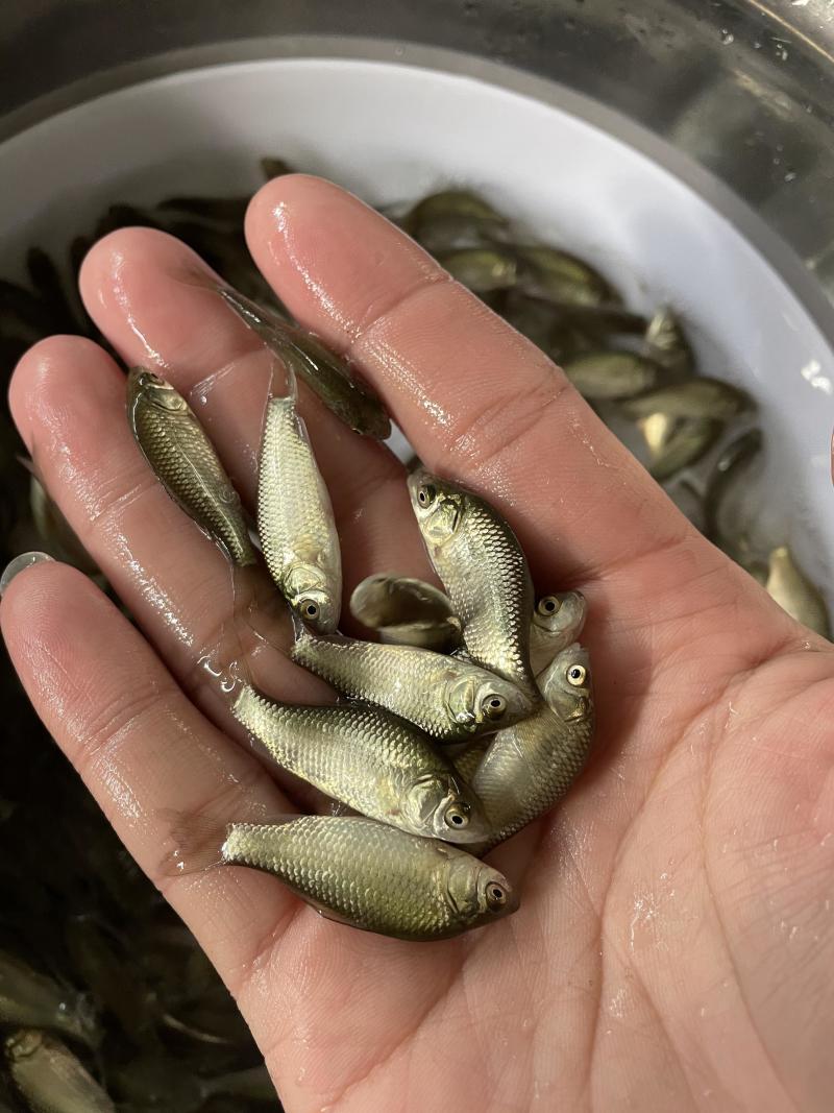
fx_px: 835
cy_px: 556
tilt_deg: -78.3
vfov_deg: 67.3
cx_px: 417
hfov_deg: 53.1
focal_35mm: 26
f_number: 1.6
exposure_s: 1/60
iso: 200
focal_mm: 4.2
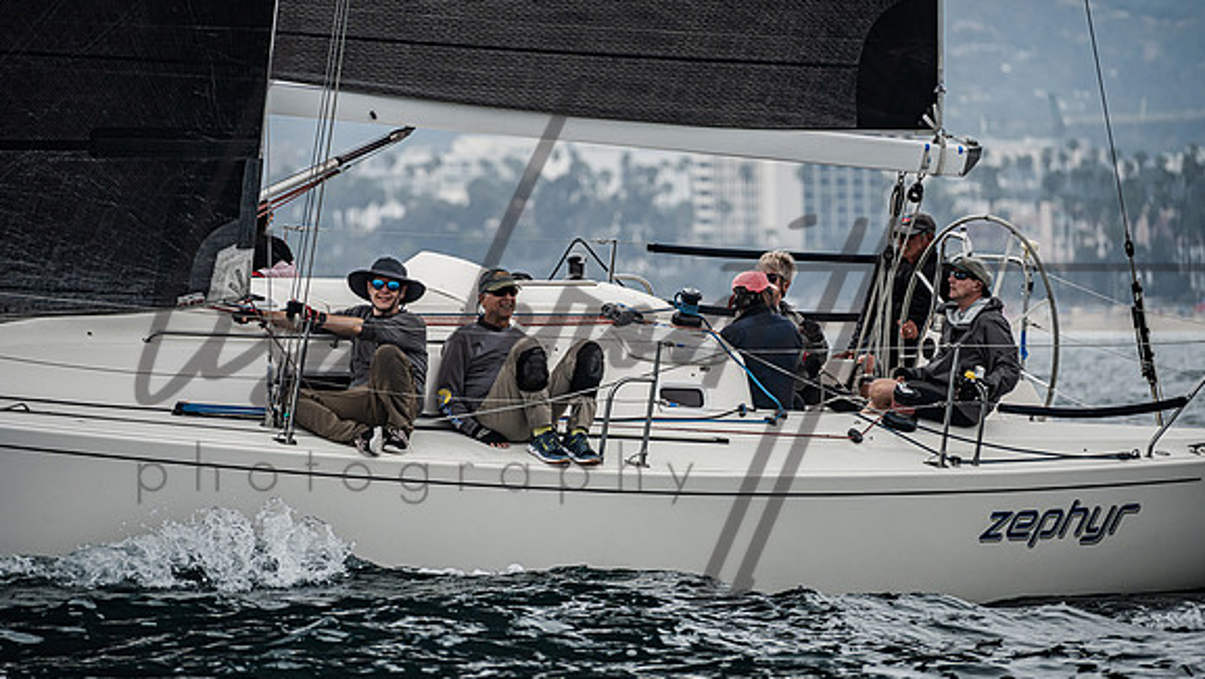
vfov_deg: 2.8
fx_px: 13776
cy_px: 317
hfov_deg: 5.0
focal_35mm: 431
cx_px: 601
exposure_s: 1/1600
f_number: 8
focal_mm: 400
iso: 400
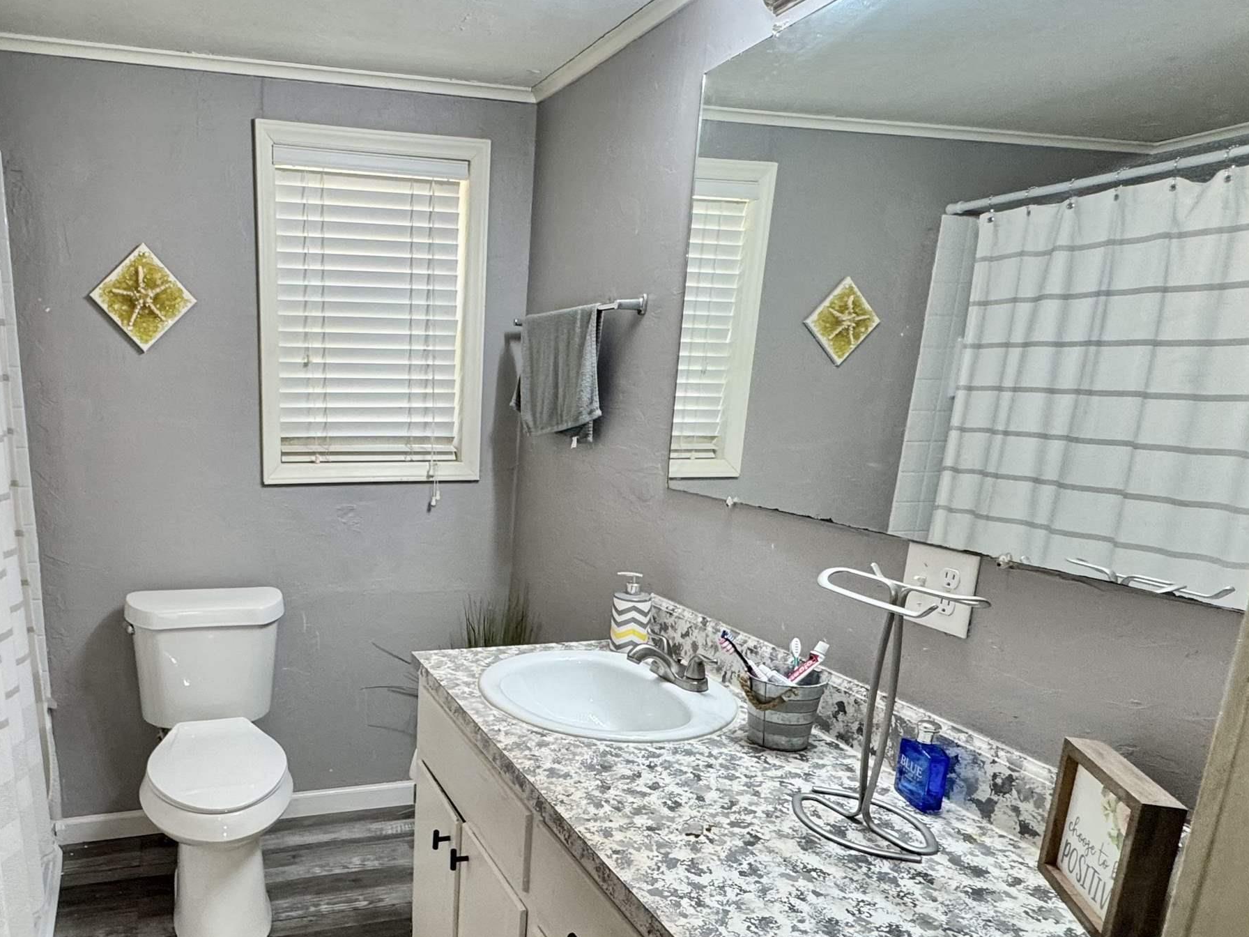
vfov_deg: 56.1
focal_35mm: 24
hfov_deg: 68.7
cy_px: 588
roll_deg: -0.8
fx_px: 866
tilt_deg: -15.4
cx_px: 376
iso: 160
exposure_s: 1/120
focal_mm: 2.22
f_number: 2.2
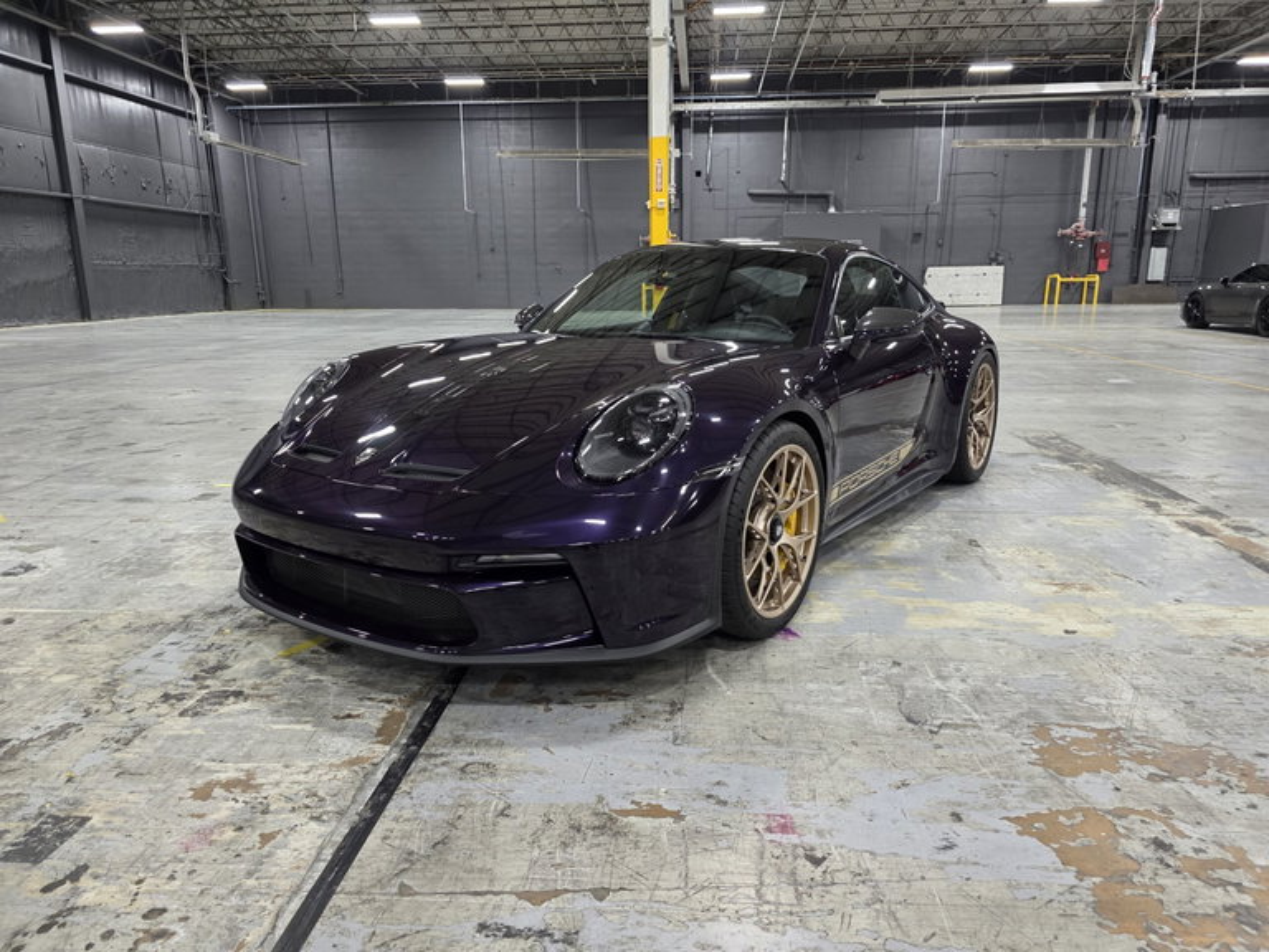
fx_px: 843
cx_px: 634
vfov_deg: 58.9
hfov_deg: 73.9
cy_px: 476
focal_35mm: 23
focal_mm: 6.3
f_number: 1.7
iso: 400
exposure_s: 1/120
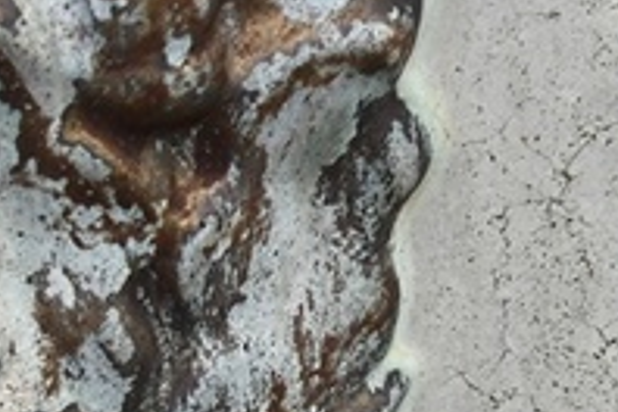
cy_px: 396
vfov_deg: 6.5
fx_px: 3605
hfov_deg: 9.4
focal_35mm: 210
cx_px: 1063
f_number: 1.7
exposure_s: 1/121
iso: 50
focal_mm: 4.71
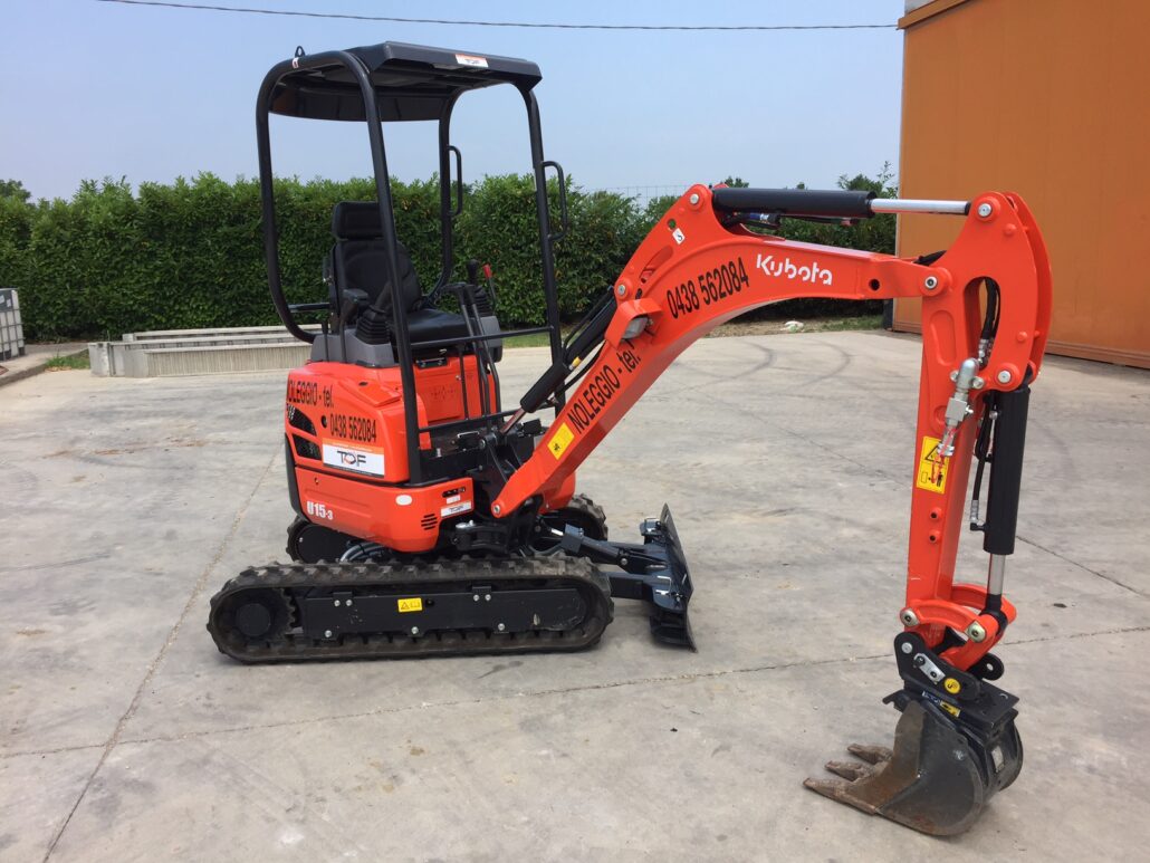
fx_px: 964
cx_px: 575
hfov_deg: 61.6
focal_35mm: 29
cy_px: 432
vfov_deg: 48.2
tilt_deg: -9.9
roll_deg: +1.7
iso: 32
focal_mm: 4.15
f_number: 2.2
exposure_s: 1/1014
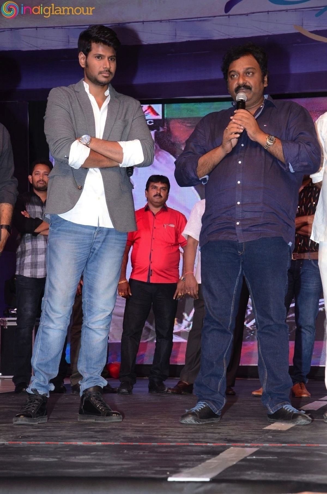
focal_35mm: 99
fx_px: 1354
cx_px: 164
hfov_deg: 13.8
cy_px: 247
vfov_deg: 20.6
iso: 1000
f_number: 5.6
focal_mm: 66
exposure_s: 1/125
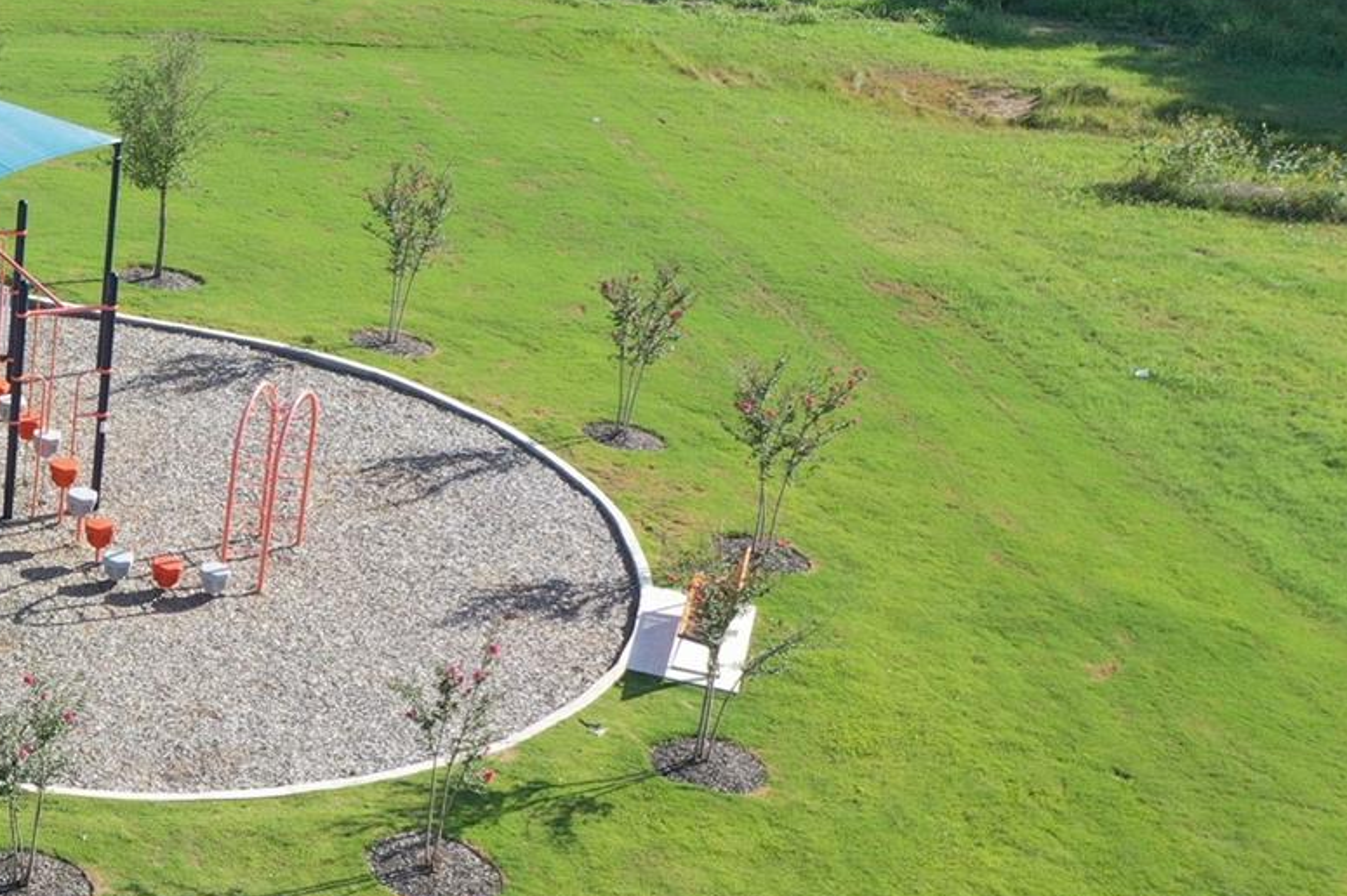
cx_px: -362
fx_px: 2768
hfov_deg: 24.2
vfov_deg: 18.4
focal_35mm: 74
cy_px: 496
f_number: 5
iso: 100
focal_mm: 10.26
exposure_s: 1/240
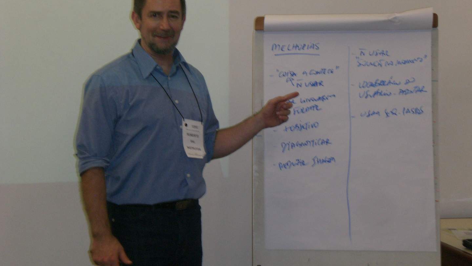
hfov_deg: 22.5
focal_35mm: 95
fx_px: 1189
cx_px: 236
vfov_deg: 12.7
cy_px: 107
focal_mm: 14.49
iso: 200
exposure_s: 1/60
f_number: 5
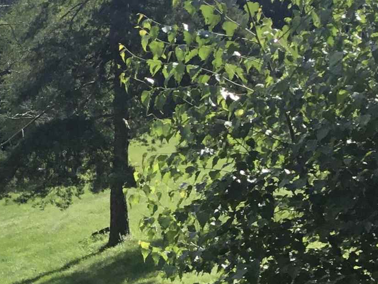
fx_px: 1256
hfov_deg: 15.1
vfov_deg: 12.8
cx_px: -284
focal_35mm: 115
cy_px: 205
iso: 25
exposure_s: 1/776
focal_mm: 3.3
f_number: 2.4
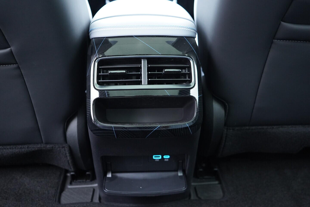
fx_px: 310
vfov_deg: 36.9
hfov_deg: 53.1
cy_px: 104
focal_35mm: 36
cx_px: 155
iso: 1600
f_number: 2.8
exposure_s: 1/40
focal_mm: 24
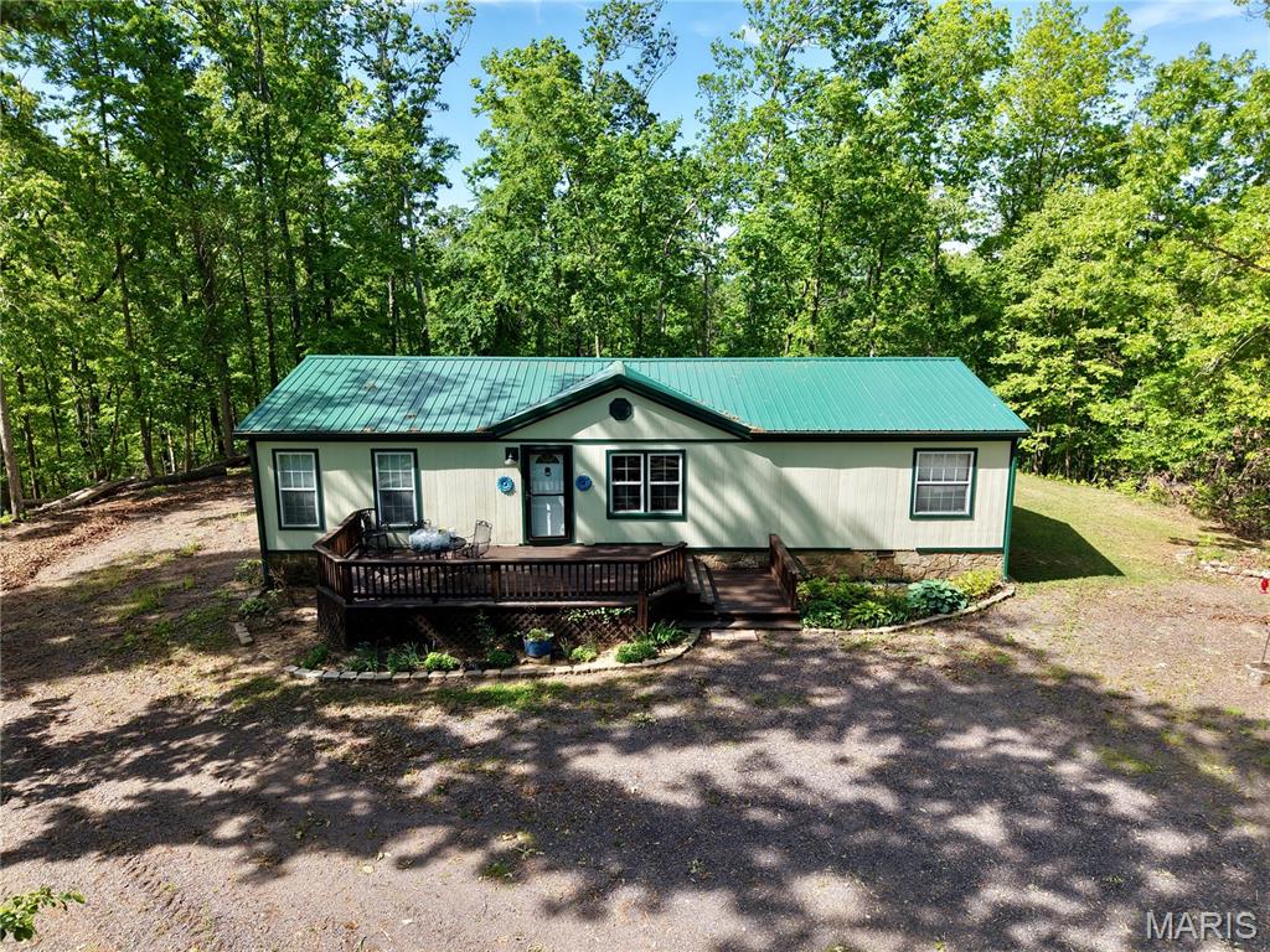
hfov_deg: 71.6
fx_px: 881
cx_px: 635
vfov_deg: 56.8
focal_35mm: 24
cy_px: 476
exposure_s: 1/160
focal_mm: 8.67
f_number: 1.8
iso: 100
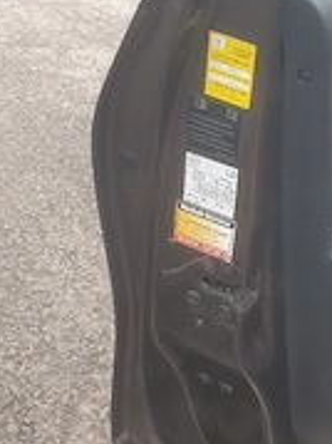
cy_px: 169
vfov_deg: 33.1
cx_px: 253
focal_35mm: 58
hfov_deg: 24.9
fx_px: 743
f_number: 2.4
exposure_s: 1/101
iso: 50
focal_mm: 4.3
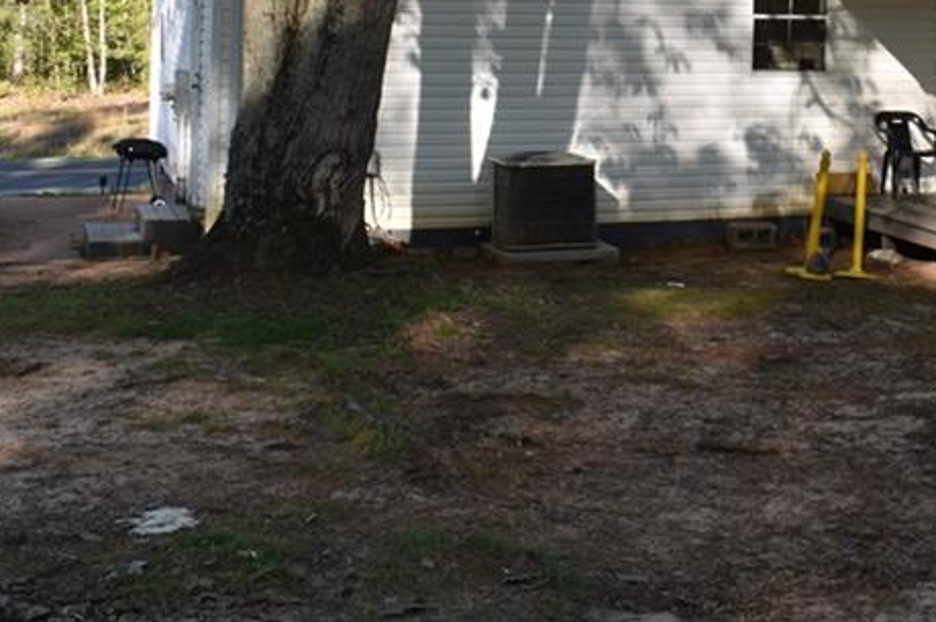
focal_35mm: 67
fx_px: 1740
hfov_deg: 29.2
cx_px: 801
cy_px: -45
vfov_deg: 19.5
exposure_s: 1/250
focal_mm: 20
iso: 280
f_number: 8
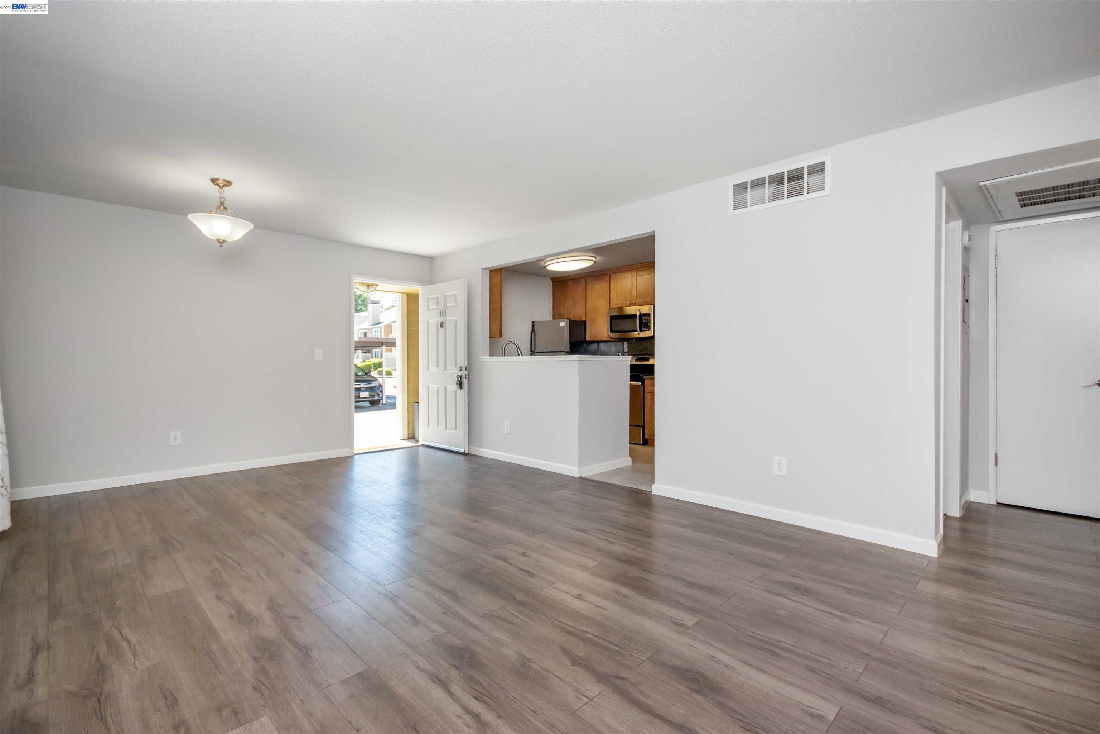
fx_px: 458
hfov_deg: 100.4
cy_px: 367
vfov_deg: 77.3
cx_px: 550
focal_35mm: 15
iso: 220
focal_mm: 10
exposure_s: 1/125
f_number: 5.6
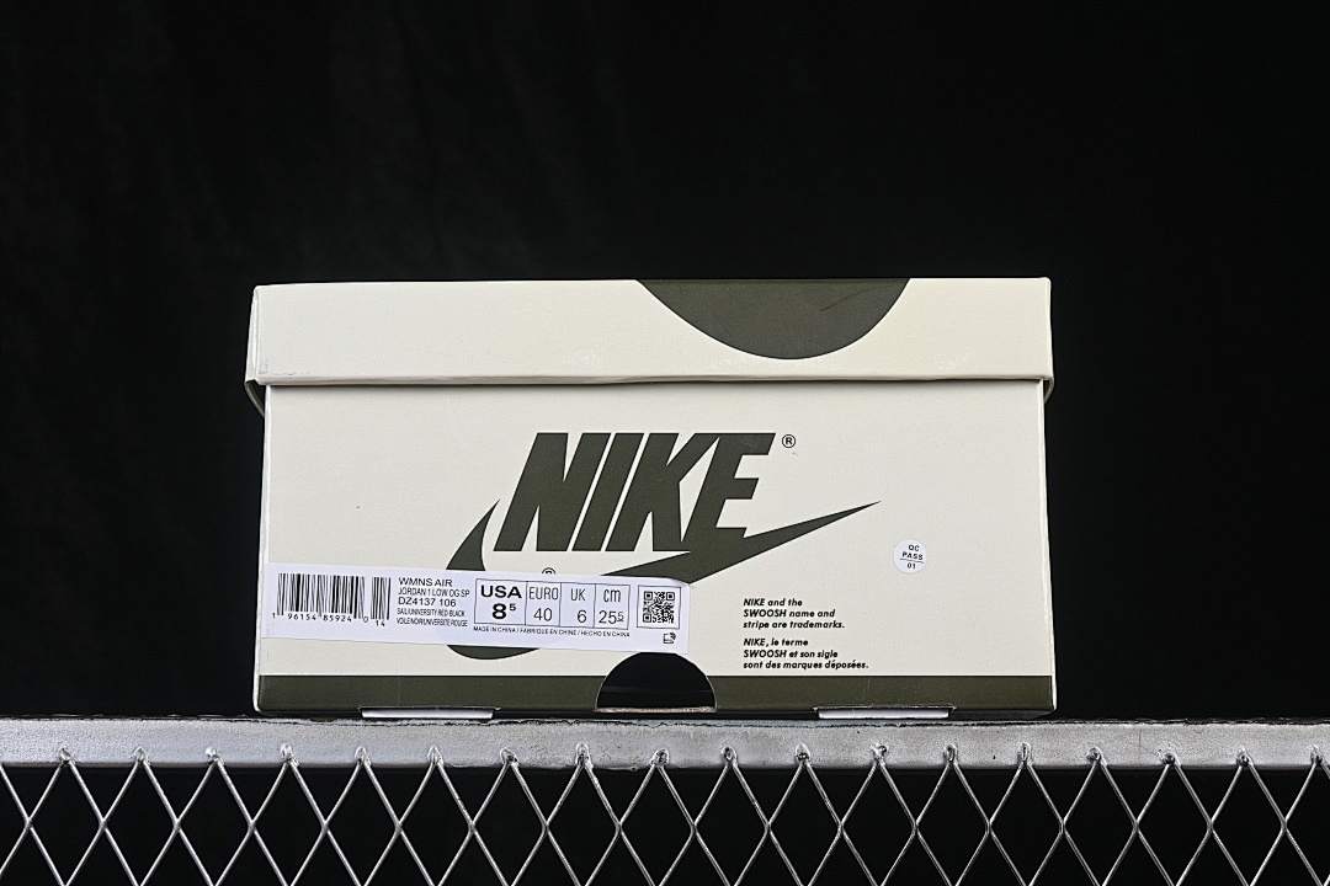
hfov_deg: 27.0
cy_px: 443
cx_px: 665
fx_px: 2771
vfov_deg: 18.2
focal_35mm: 75
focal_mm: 50
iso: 160
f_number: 8
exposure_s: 1/80
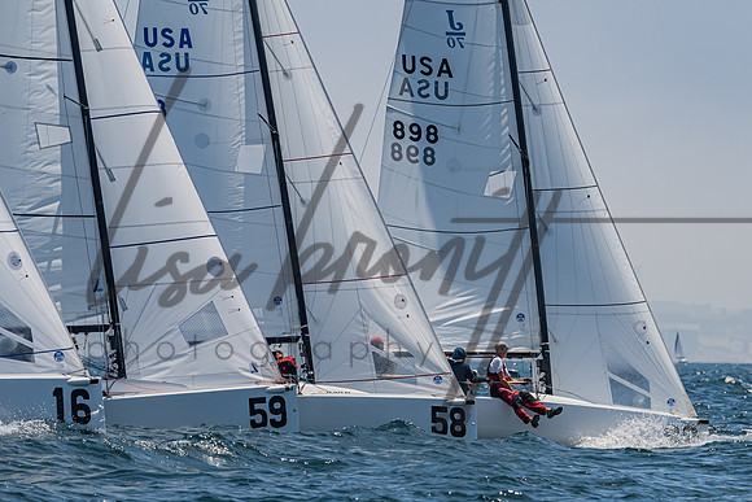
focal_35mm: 393
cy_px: 242
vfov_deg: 3.5
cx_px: 442
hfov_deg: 5.2
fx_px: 8203
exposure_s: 1/3200
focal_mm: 250
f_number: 6.3
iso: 400
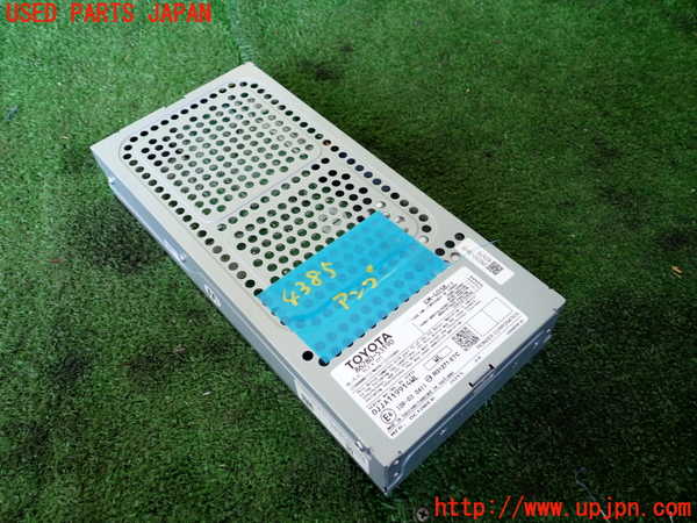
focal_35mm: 30
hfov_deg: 60.0
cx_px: 348
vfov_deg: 46.8
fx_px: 604
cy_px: 262
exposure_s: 1/100
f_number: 2.3
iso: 200
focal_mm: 5.4
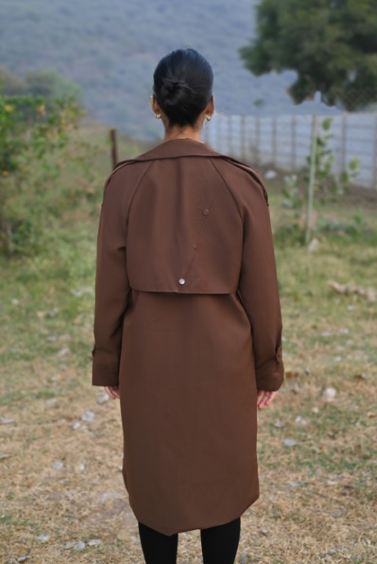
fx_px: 785
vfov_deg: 39.6
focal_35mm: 50
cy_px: 282
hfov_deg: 27.0
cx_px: 188
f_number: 3.2
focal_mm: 50
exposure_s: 1/250
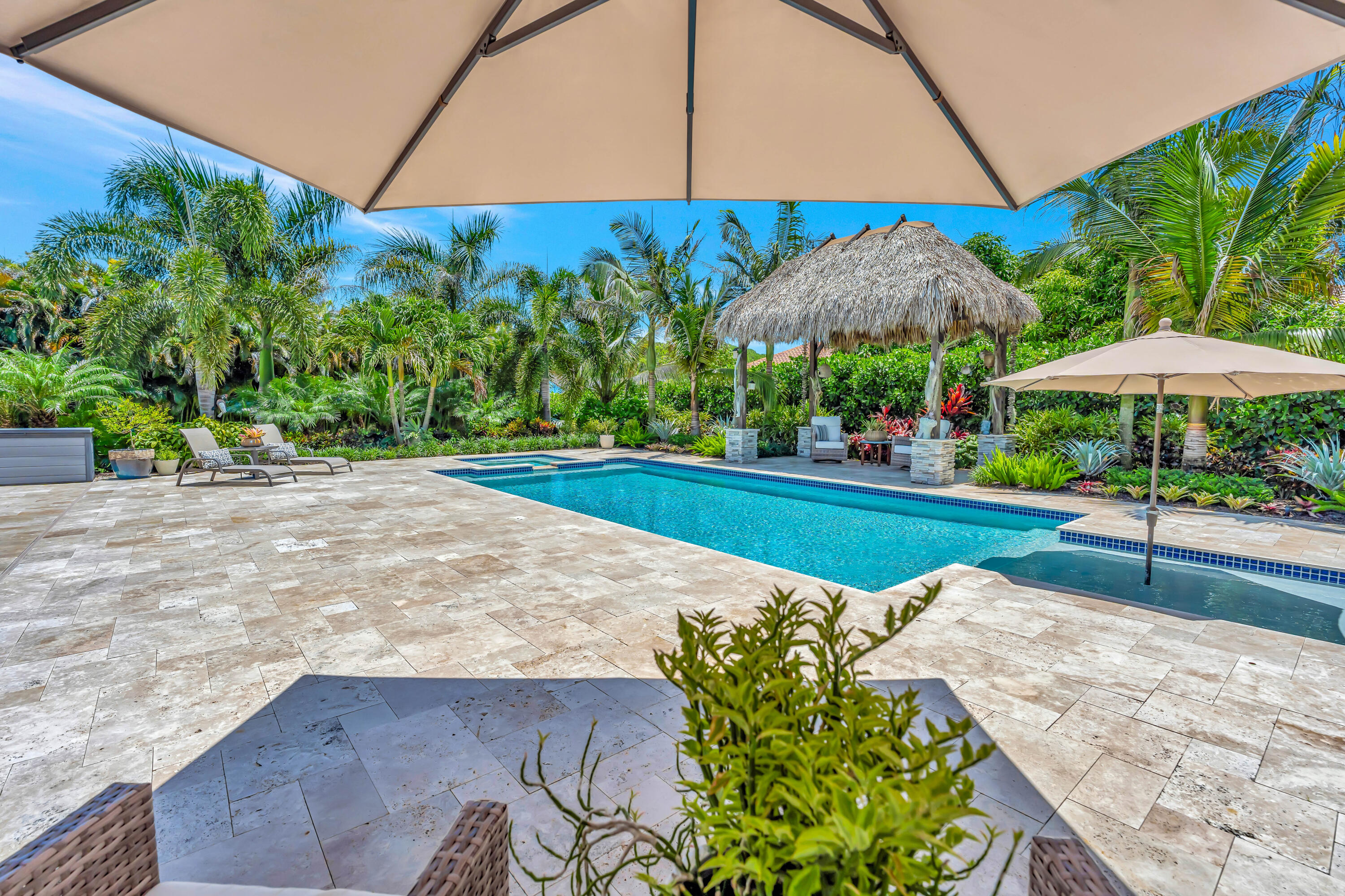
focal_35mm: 16
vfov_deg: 73.7
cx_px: 672
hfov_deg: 96.7
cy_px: 448
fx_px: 598
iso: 100
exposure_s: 1/4000
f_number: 5.6
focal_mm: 16
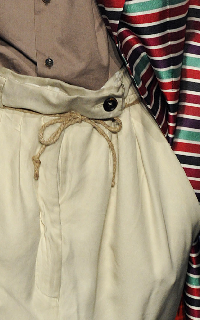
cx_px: 55
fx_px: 4953
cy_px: -38
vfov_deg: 3.7
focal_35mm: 568
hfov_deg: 2.3
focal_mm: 185
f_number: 5.6
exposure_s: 1/500
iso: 1600
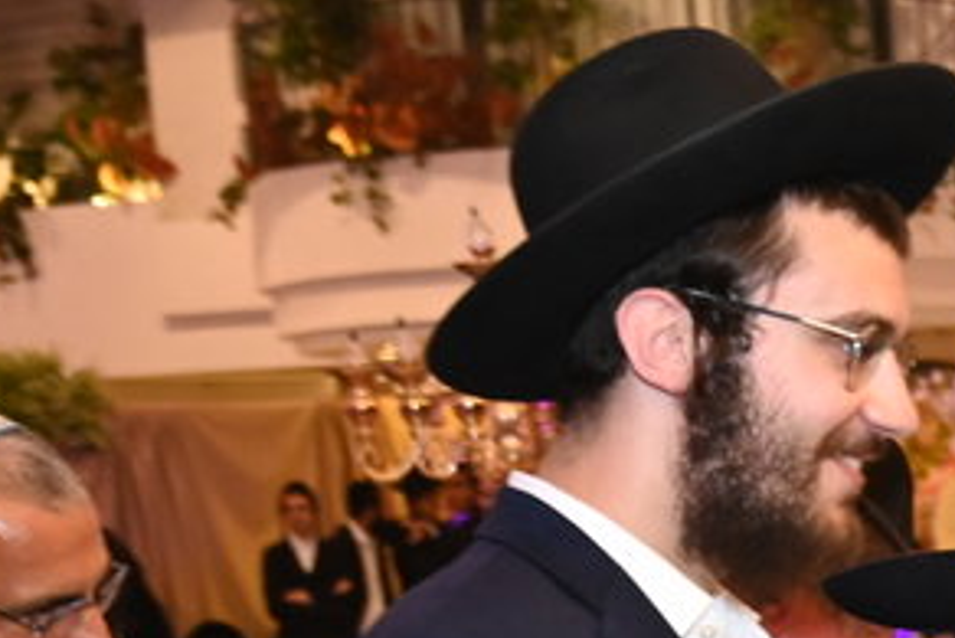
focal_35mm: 115
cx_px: 1877
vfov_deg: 11.3
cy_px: 1026
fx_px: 3052
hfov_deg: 14.8
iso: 3200
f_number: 5.6
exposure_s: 1/200
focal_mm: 24
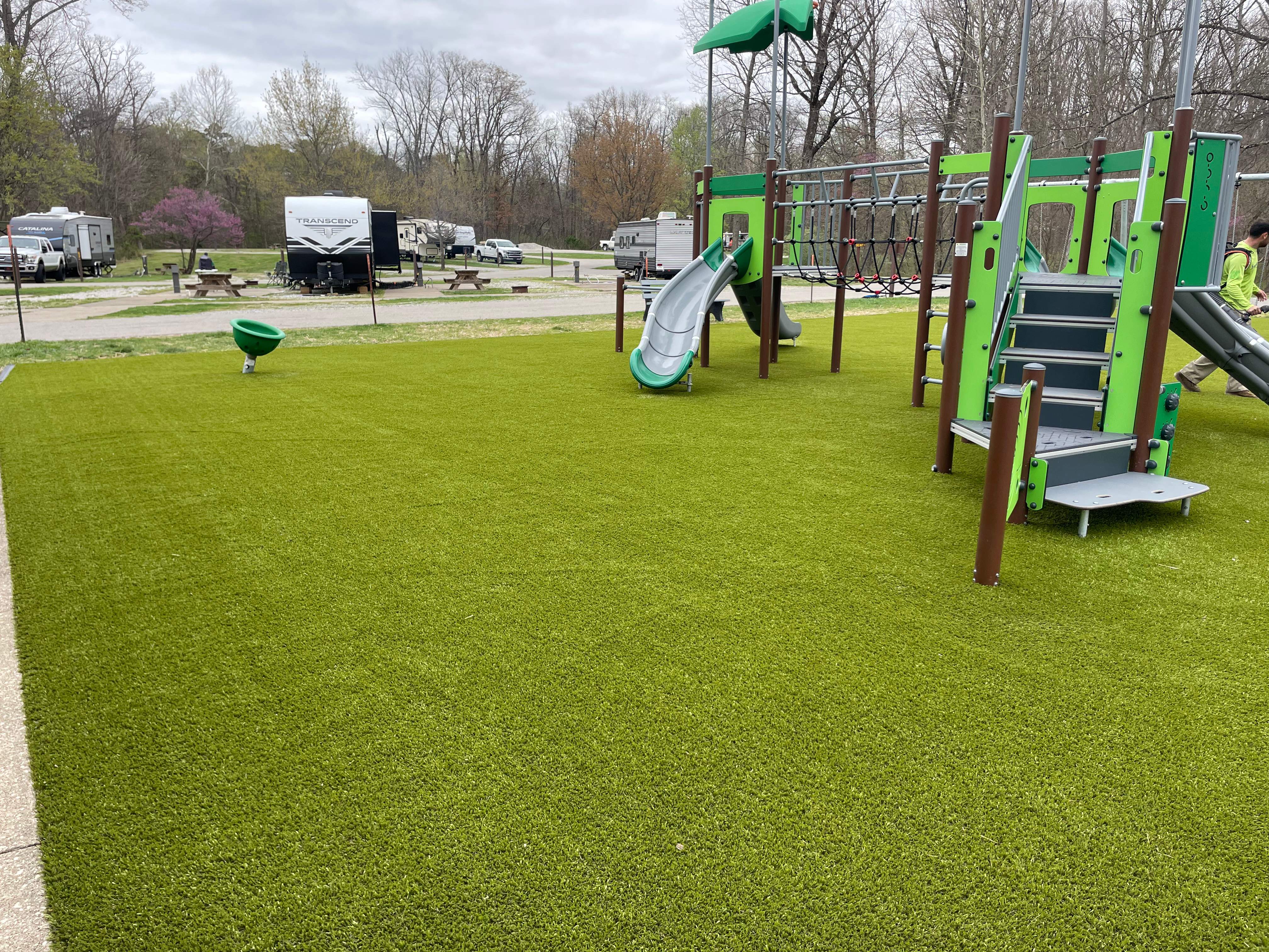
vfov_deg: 53.1
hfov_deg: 67.3
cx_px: 634
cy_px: 476
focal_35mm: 26
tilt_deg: -15.2
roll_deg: -0.7
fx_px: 953
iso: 32
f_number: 1.6
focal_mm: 4.2
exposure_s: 1/214
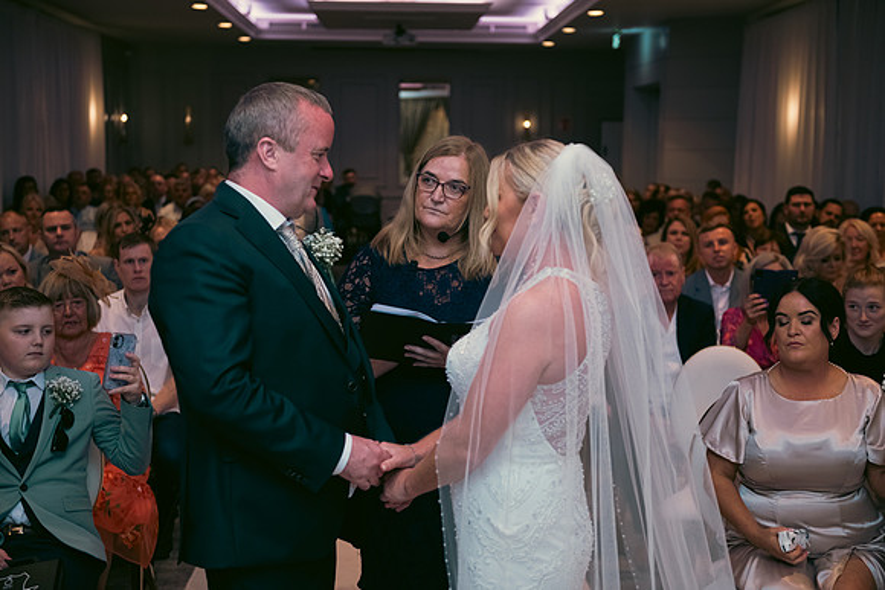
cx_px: 442
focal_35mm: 52
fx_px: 1279
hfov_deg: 38.2
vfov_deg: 26.0
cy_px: 295
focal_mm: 52
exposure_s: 1/160
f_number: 3.5
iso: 800
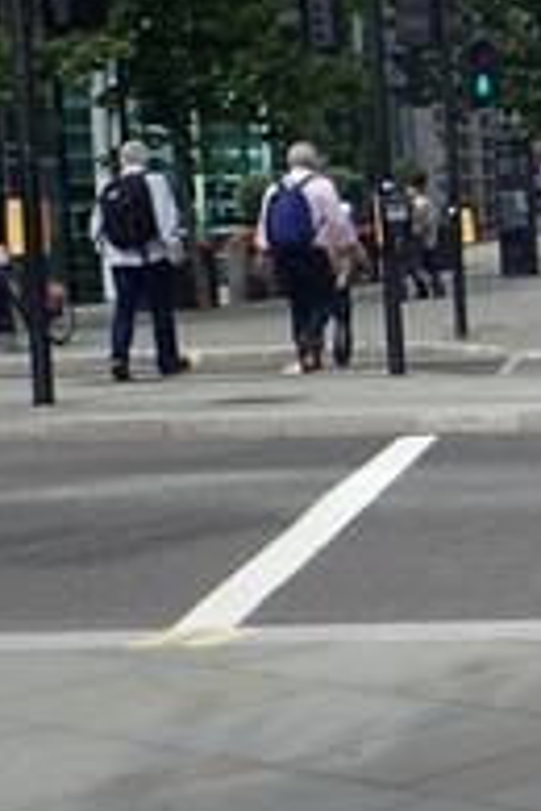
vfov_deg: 21.2
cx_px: 1361
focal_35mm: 96
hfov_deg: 11.4
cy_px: 366
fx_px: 2164
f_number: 2.8
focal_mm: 4.5
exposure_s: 1/800
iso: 100
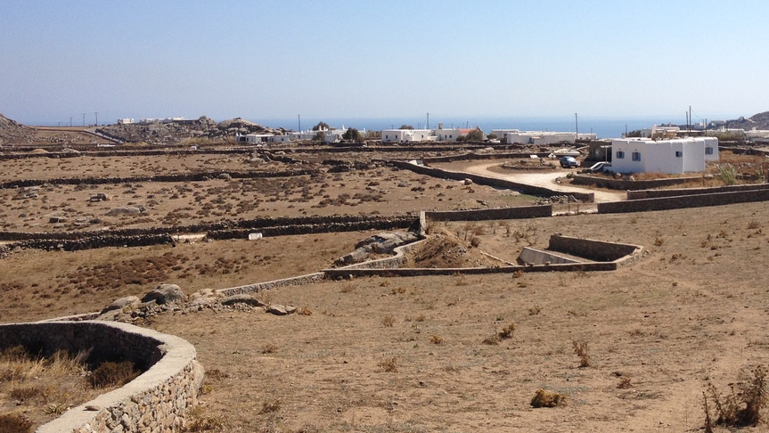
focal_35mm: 53
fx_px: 1081
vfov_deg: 22.5
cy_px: 134
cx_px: 495
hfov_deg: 38.8
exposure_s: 1/2513
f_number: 2.4
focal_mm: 4.28
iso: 50
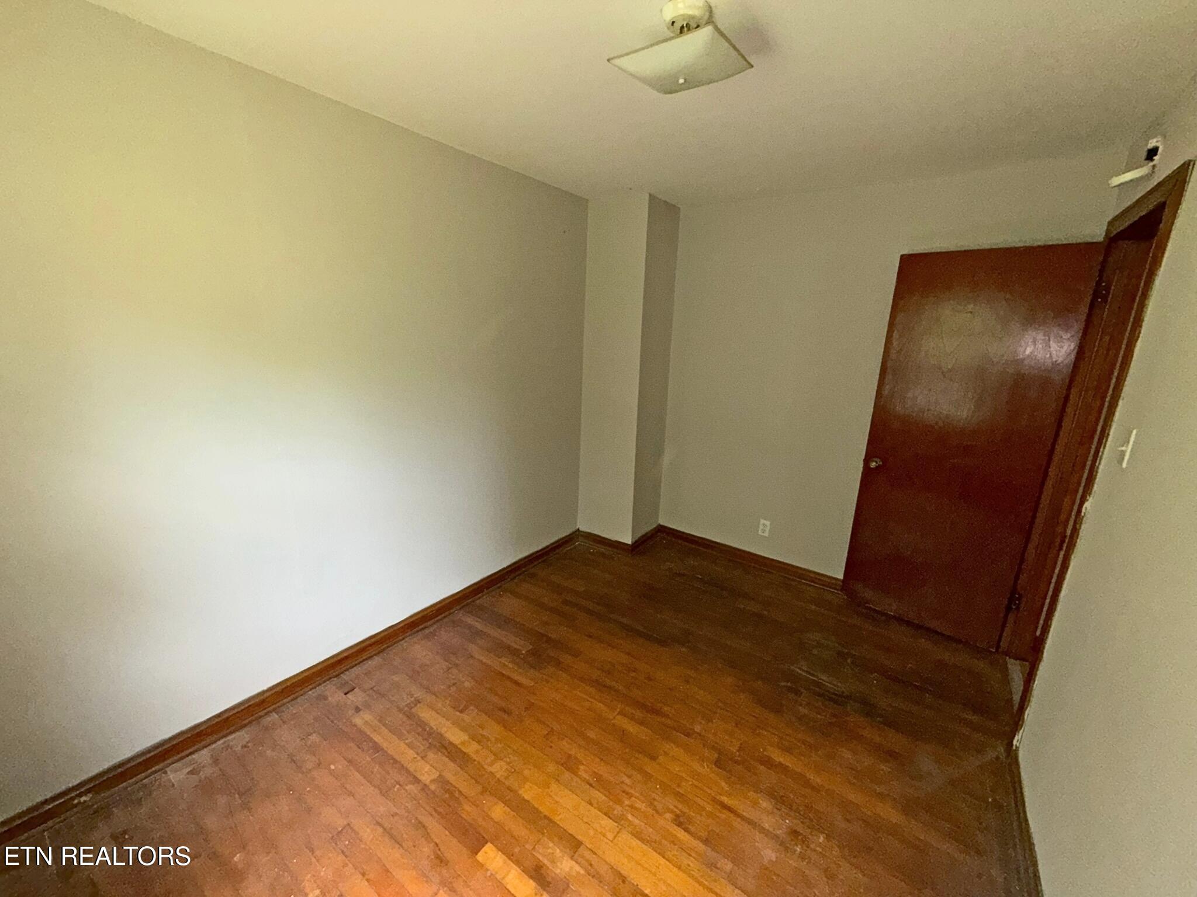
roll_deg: -1.1
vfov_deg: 85.7
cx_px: 598
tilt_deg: -14.8
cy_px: 448
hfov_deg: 102.1
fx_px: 484
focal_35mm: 14
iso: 125
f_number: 2.2
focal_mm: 2.22
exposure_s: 1/70
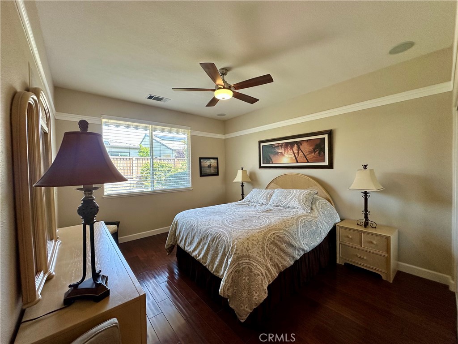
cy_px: 172
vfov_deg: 85.7
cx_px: 229
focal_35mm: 14
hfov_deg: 102.1
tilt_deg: -0.4
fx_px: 185
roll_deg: +0.4
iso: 160
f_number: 2.2
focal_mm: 2.22
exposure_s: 1/120
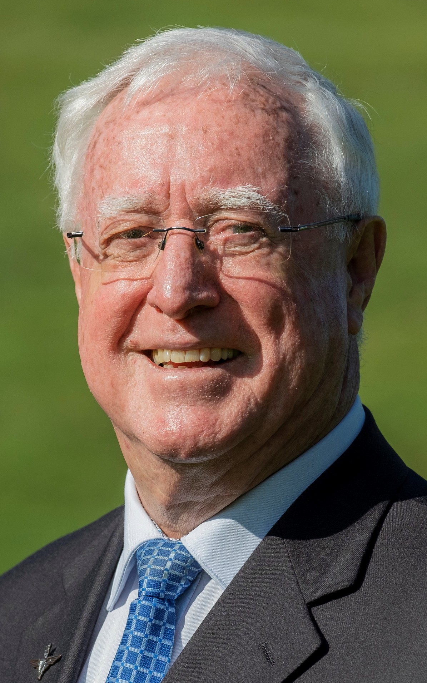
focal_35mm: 215
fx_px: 4002
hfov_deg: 6.1
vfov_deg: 9.8
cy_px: 341
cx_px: 217
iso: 160
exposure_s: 1/800
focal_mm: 140
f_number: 4
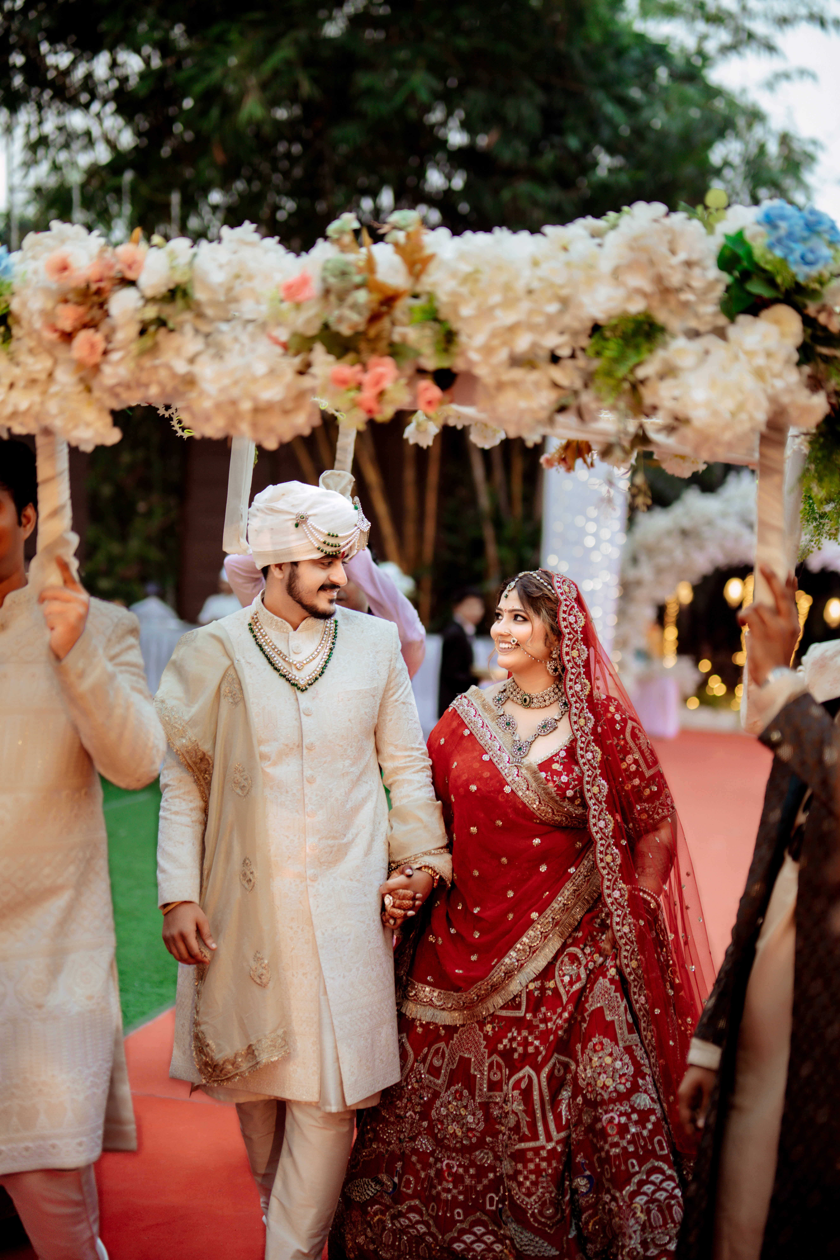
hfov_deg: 27.0
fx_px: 1749
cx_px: 420
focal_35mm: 50
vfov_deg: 39.6
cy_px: 630
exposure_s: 1/200
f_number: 1.4
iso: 800
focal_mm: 50
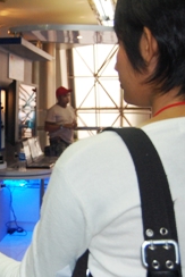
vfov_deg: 30.5
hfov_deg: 20.0
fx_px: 508
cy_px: 139
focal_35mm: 66
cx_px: -1
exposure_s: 1/60
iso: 800
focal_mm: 24
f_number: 4
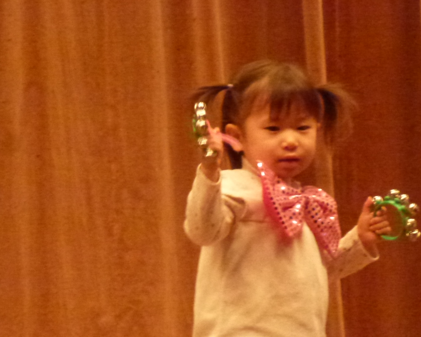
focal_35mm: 427
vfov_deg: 3.6
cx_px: 295
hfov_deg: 4.5
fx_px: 5321
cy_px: 215
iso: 1600
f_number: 5.6
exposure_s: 1/80
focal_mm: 44.5
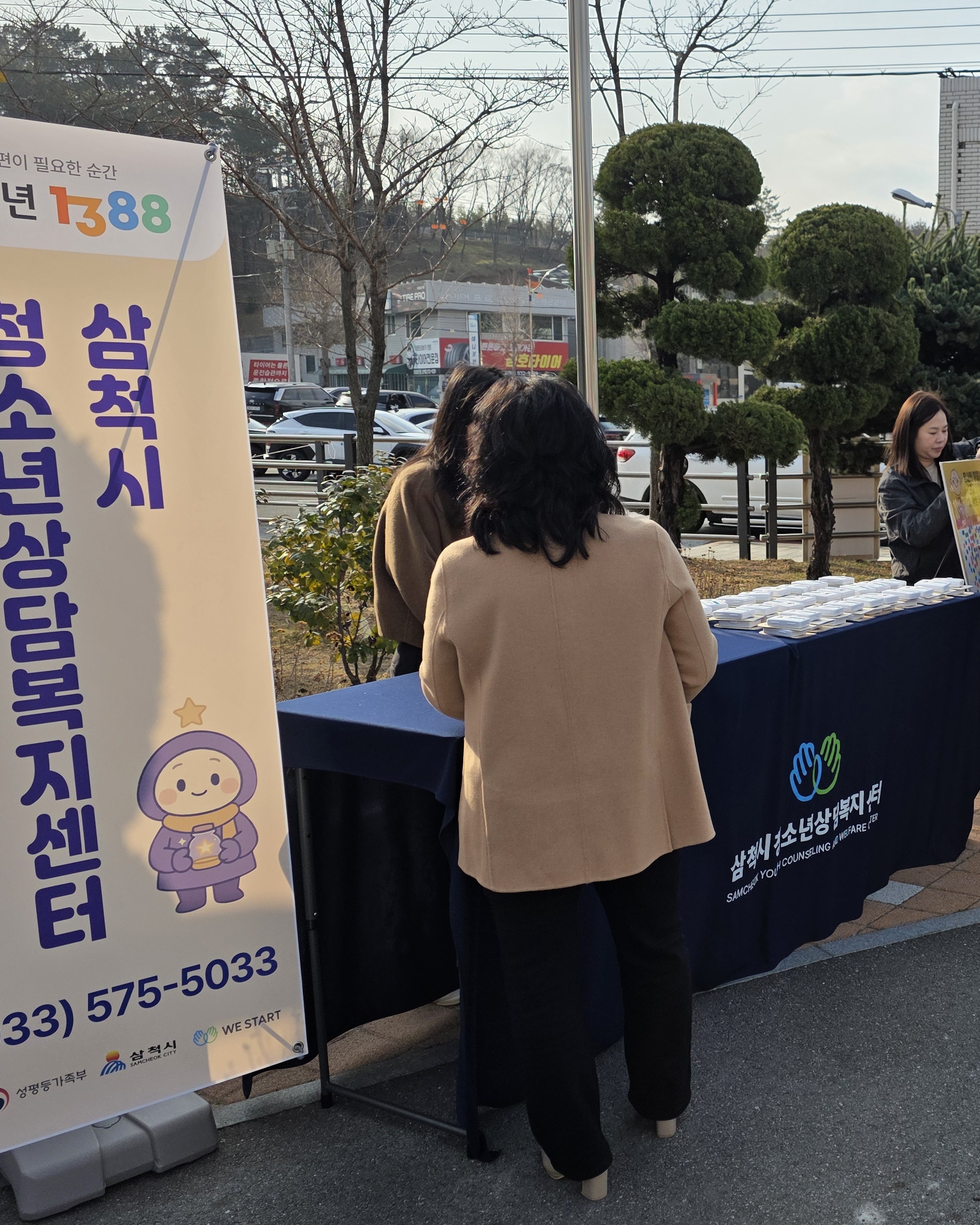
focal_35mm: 38
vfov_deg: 47.9
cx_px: 854
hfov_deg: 37.0
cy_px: 601
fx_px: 1377
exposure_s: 1/7944
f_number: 1.7
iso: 80
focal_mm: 6.3
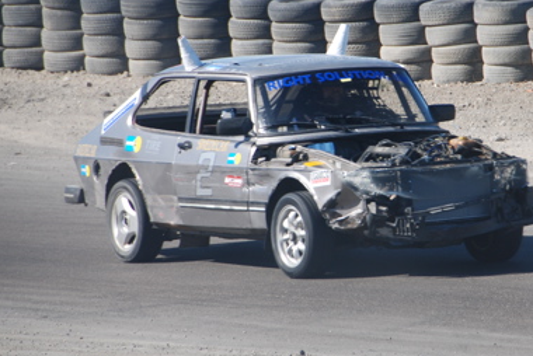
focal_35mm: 505
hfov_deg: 4.1
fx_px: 7482
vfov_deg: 2.7
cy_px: 157
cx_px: 398
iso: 200
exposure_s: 1/640
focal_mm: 200
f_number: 5.6
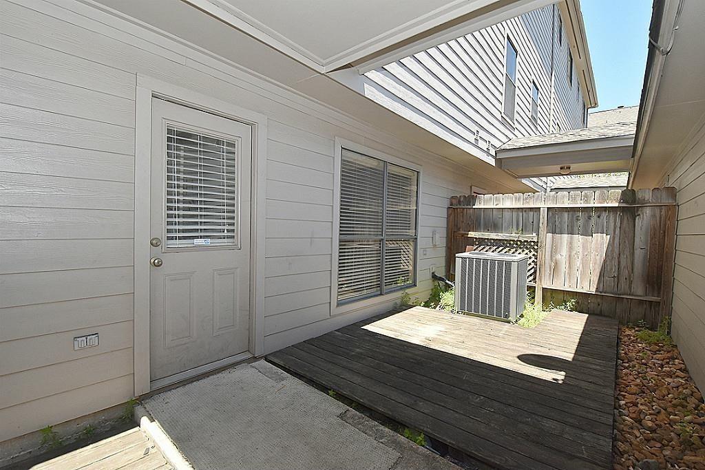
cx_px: 352
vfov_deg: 77.3
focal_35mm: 15
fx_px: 294
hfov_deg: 100.4
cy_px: 235
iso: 400
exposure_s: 1/200
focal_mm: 10
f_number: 10
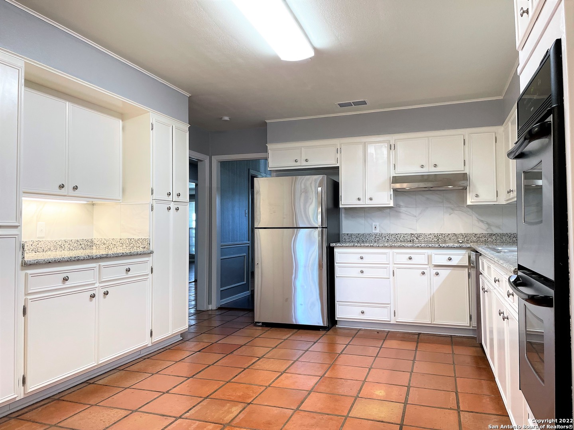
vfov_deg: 53.1
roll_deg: +0.5
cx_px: 287
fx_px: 431
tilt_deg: +2.6
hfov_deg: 67.3
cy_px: 215
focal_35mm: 26
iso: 100
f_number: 1.6
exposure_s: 1/120
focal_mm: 4.2
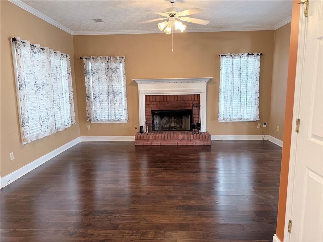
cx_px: 162
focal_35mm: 24
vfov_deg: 56.8
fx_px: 224
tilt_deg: -8.0
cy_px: 121
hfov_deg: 71.6
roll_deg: +1.4
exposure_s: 1/60
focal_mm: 6.76
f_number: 1.78
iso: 200
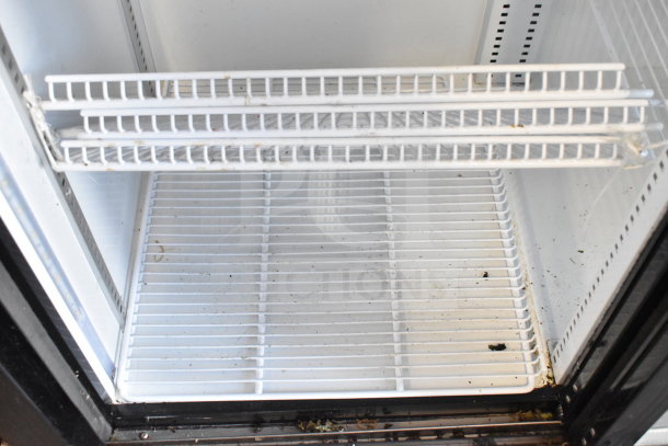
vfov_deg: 33.0
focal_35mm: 40
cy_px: 223
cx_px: 334
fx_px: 752
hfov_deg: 47.9
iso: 6400
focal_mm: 27
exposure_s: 1/160
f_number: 6.3
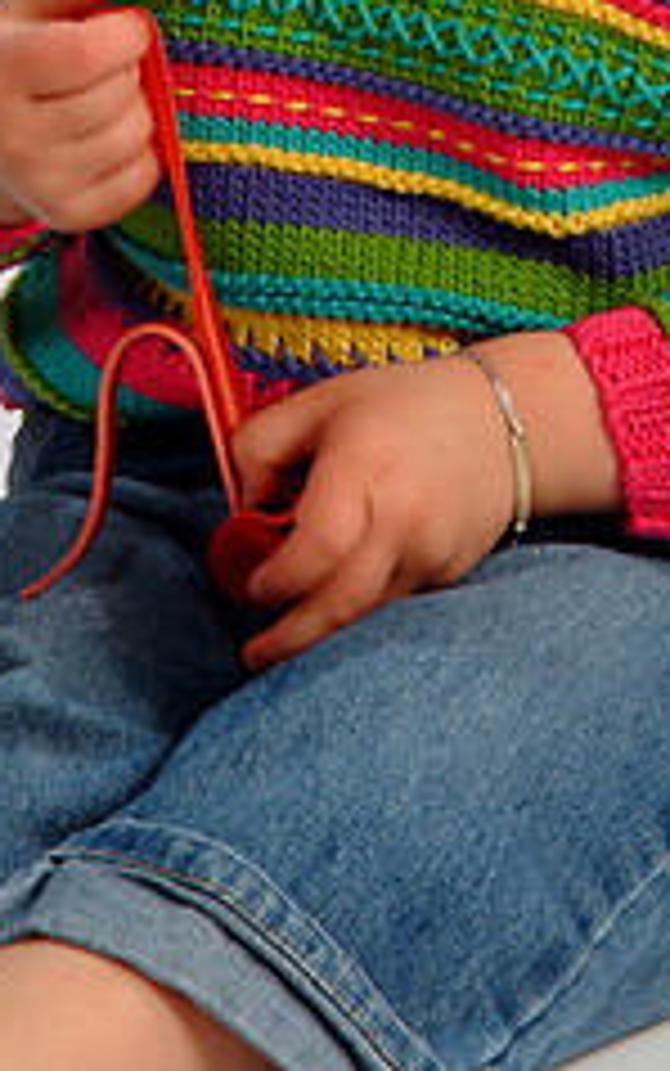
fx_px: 10067
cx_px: 364
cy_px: -238
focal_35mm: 345
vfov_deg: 6.0
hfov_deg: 3.8
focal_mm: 84
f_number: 13
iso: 400
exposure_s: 1/45
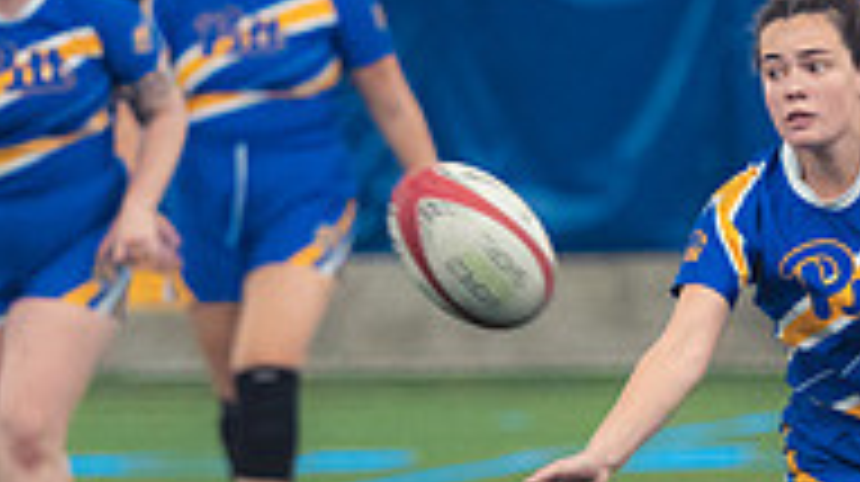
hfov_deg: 2.8
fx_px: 17405
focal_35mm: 764
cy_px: 450
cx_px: 581
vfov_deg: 1.6
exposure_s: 1/320
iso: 3200
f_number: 2.8
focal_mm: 160
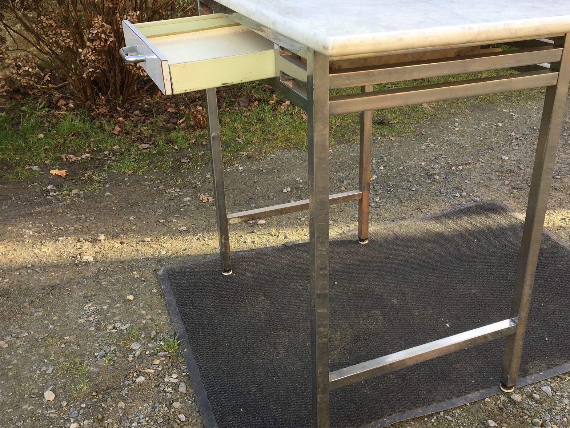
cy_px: 209
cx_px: 310
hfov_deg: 50.1
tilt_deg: -25.3
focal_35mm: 37
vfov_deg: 38.7
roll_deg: -0.4
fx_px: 609
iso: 32
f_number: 2.2
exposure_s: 1/182
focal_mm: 4.15
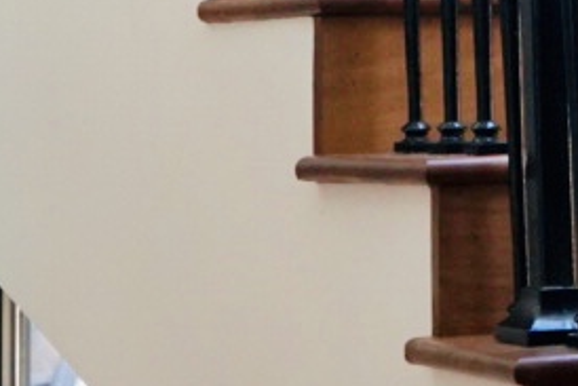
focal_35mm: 183
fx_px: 2940
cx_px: 673
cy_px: -428
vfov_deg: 7.2
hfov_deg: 11.0
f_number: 4
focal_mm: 31
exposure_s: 1/160
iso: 2000
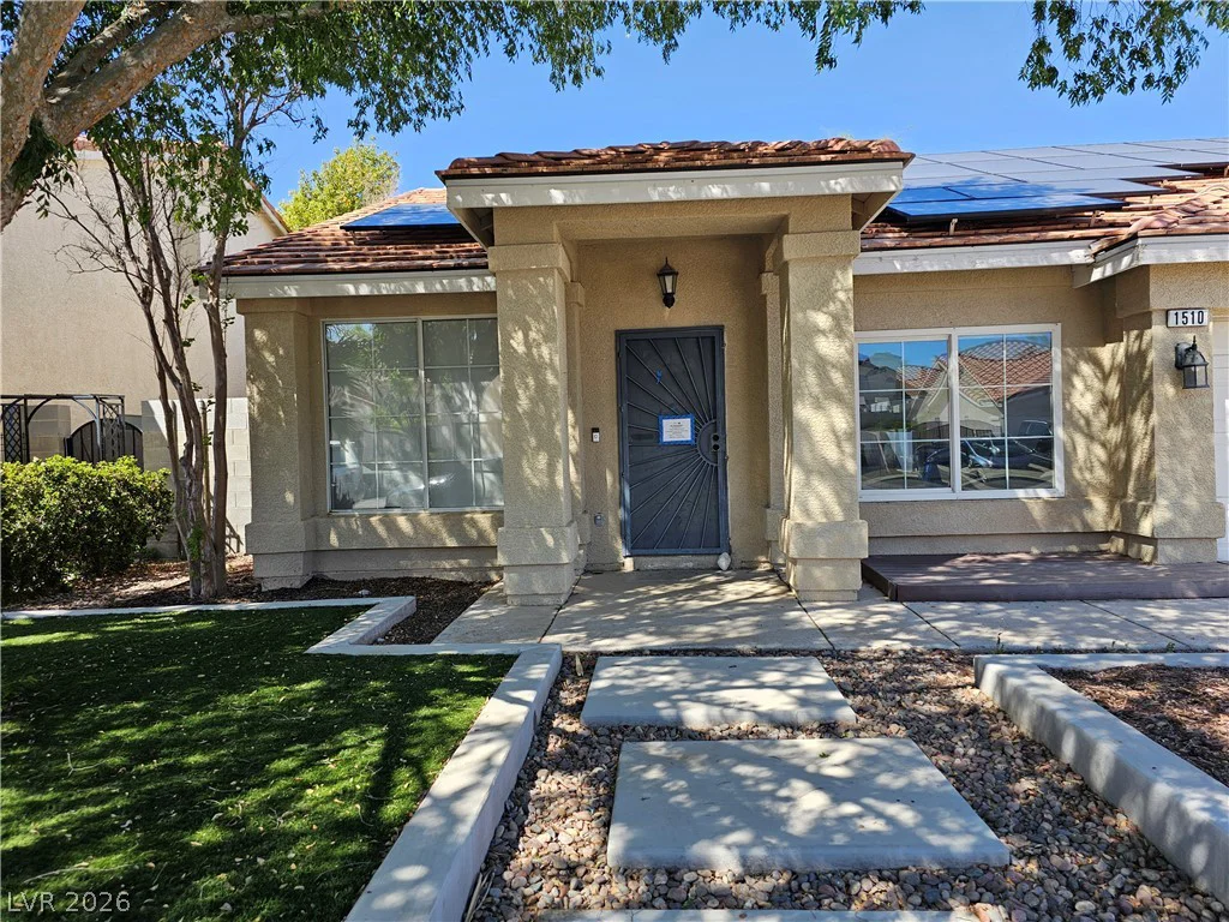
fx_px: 817
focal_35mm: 23
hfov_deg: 73.9
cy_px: 461
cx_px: 614
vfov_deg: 58.9
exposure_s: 1/243
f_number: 1.7
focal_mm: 6.3
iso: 10
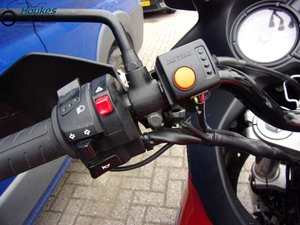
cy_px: 112
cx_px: 150
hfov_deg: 71.6
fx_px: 208
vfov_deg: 56.8
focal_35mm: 24
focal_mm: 4.3
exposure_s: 1/56
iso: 80
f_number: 3.3
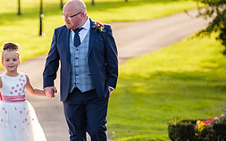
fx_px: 3079
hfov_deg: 4.2
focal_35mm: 500
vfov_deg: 2.6
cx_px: 12
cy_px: 83
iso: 200
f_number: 2.8
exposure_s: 1/500
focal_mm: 119.2
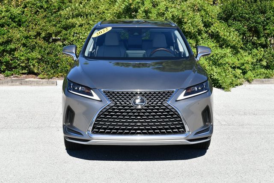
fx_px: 518
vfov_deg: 20.1
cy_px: 92
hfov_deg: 29.6
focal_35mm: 68
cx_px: 137
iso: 140
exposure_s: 1/250
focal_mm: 34
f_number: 8
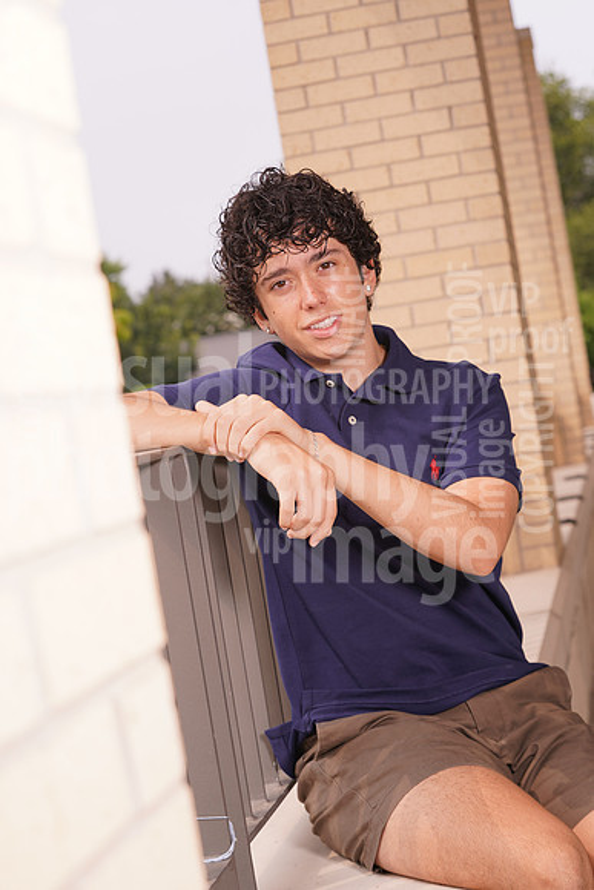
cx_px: 297
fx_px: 1731
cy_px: 445
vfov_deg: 28.8
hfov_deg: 19.5
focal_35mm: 70
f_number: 6.3
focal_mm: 70
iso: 100
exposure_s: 1/200
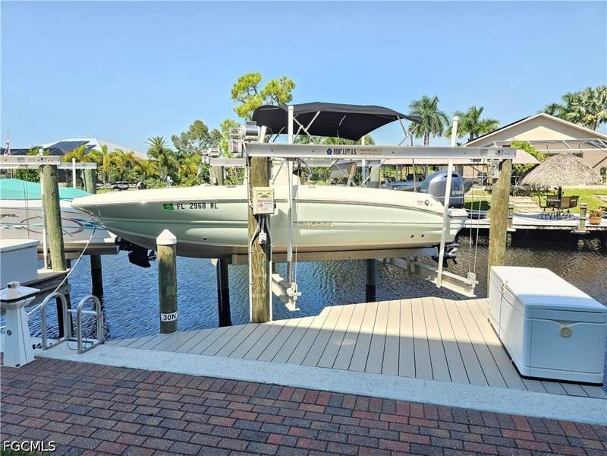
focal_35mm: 23
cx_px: 304
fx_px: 403
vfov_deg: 58.9
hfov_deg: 73.9
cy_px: 228
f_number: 1.7
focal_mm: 6.3
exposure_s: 1/180
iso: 10
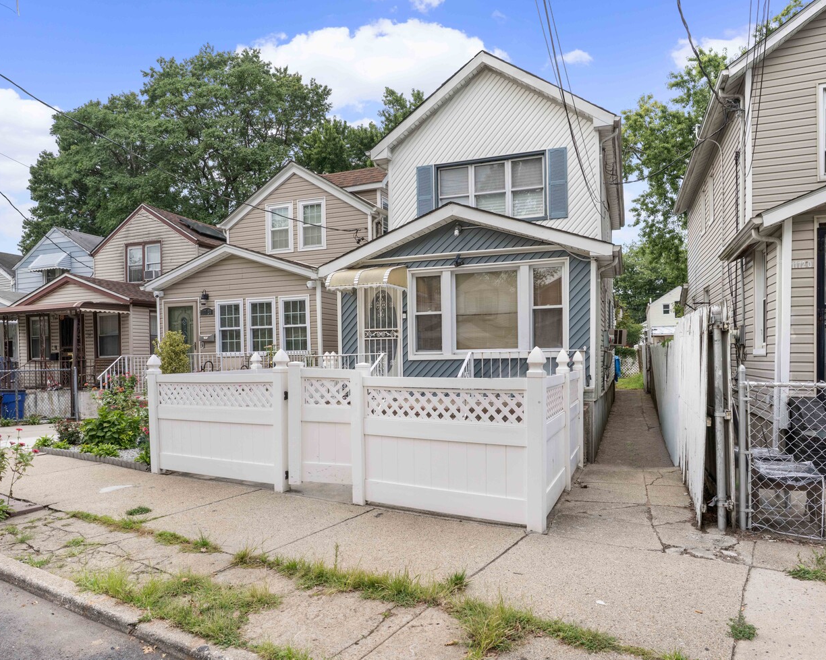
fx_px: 562
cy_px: 326
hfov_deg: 72.6
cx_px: 412
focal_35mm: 23
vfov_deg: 60.9
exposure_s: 1/60
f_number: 11
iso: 200
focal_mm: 20
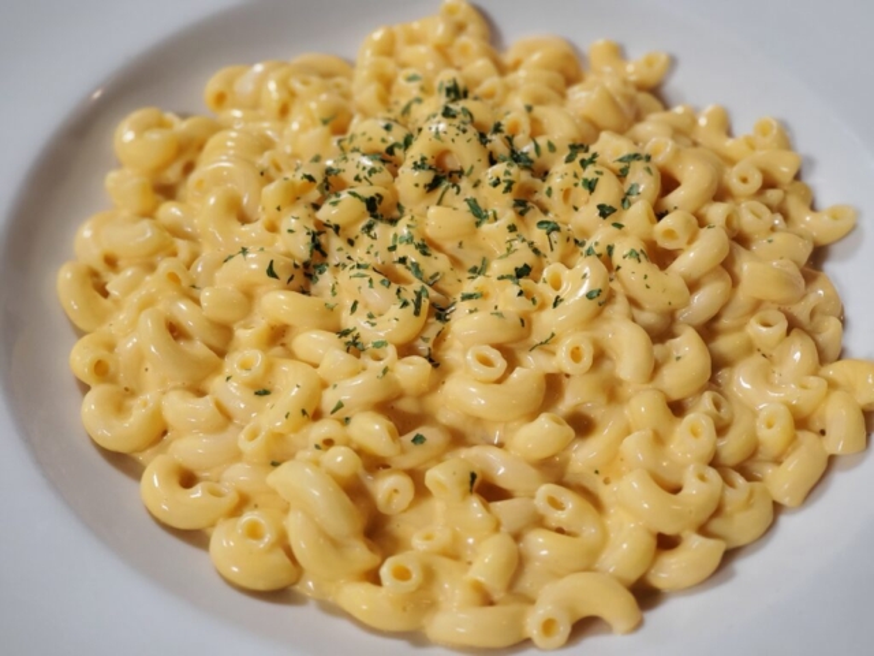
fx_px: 1313
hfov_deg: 36.8
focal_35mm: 52
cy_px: 328
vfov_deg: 28.0
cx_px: 437
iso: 160
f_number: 2.1
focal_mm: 6
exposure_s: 1/59
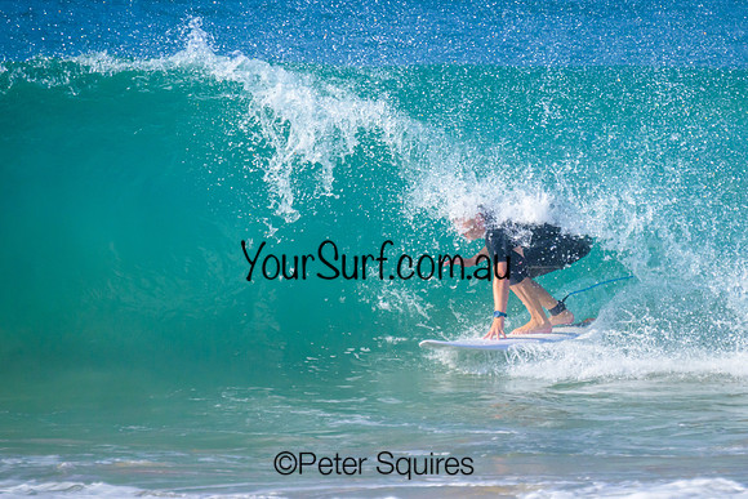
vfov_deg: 1.8
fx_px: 15864
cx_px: 482
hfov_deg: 2.7
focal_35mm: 763
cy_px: 209
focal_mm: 560
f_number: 8
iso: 1600
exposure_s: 1/2000
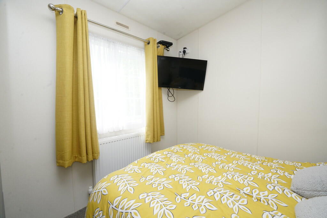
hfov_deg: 96.7
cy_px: 109
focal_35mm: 16
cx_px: 164
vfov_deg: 73.8
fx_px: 145
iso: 640
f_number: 10
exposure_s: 1/60
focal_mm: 16
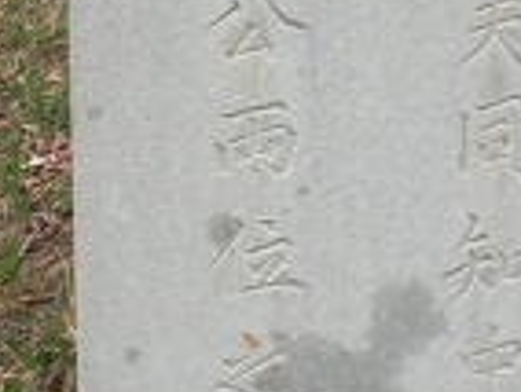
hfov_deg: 14.3
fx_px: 2081
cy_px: 86
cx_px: 319
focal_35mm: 138
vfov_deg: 10.7
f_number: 3.5
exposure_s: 1/21.6
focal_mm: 5
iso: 80
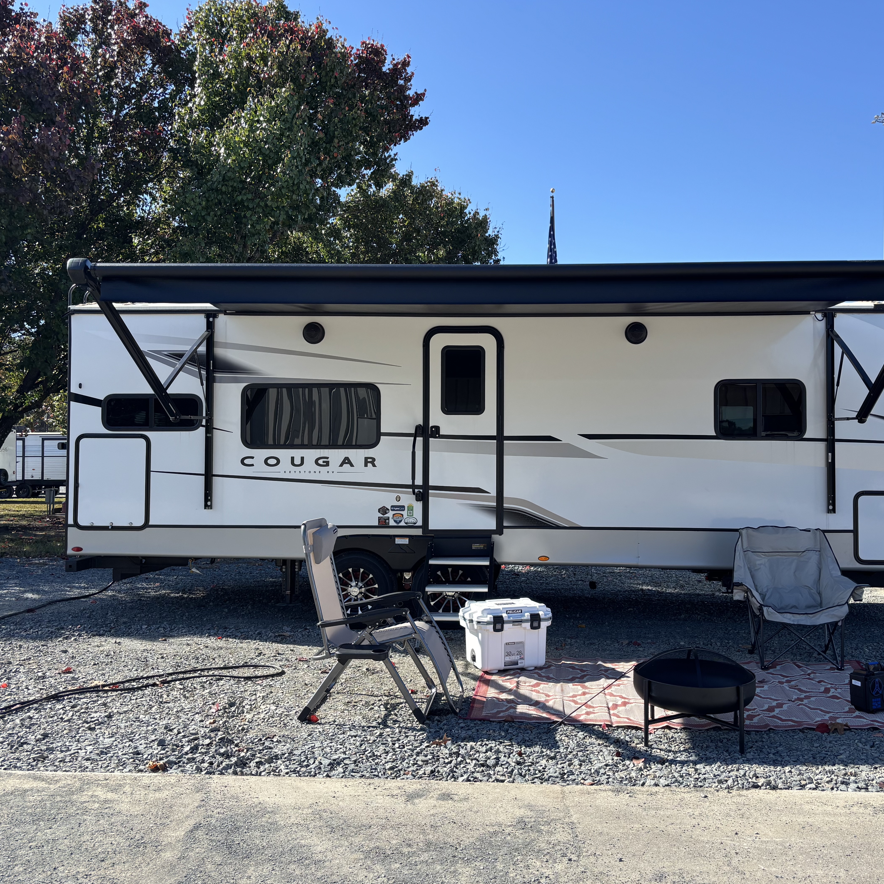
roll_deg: -0.2
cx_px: 518
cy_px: 439
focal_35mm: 31
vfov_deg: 52.5
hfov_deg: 52.3
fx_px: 896
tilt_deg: +1.8
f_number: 1.6
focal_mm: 5.96
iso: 50
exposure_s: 1/1949
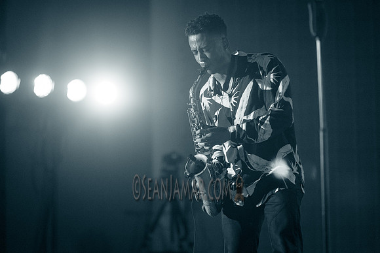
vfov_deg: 9.5
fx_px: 1531
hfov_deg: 14.2
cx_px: 190
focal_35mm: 145
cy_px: 126
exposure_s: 1/320
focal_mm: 145
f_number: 3.2
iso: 4000
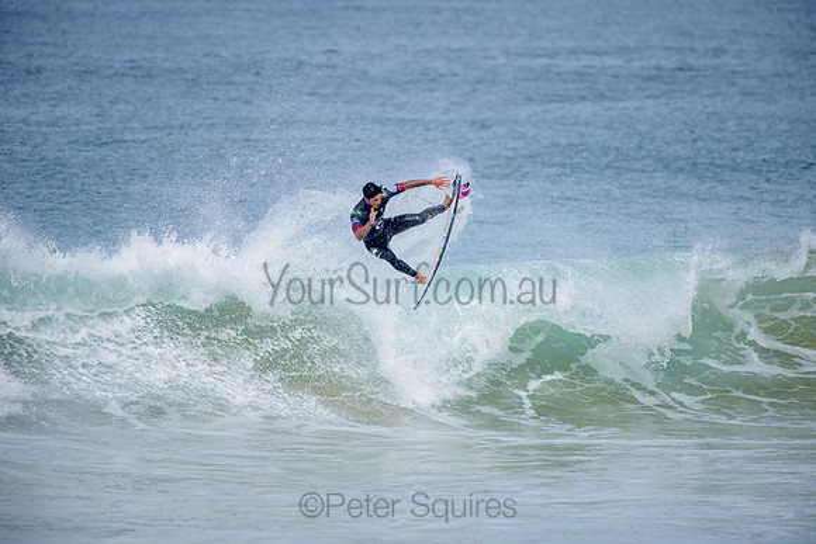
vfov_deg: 2.8
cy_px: 272
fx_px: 11335
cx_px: 408
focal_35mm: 500
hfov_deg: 4.1
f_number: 5.6
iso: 250
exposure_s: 1/2000
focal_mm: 500
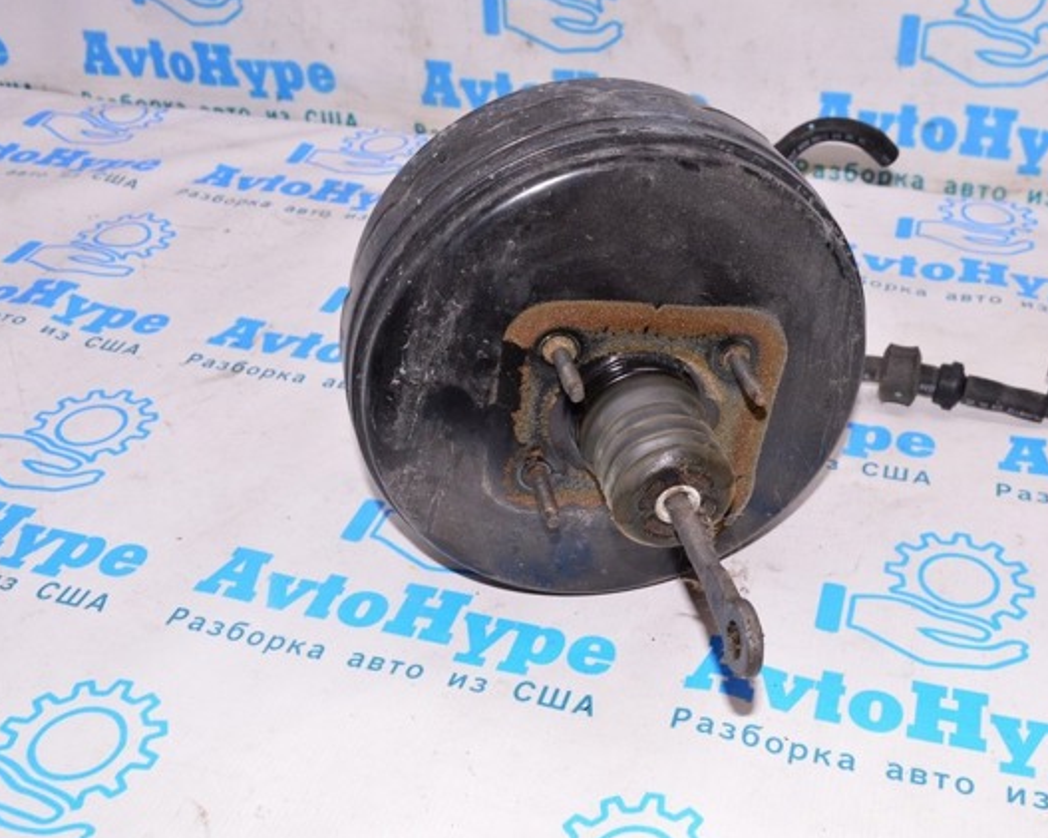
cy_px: 419
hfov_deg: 44.6
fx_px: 1271
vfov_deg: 36.5
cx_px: 624
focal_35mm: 41
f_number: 8
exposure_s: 1/160
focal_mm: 24
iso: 1600
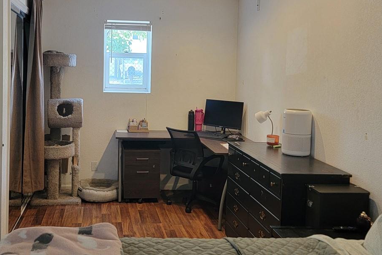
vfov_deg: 30.3
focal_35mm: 44
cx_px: 146
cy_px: 90
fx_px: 467
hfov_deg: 44.2
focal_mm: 6.7
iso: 250
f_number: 1.8
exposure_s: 1/60
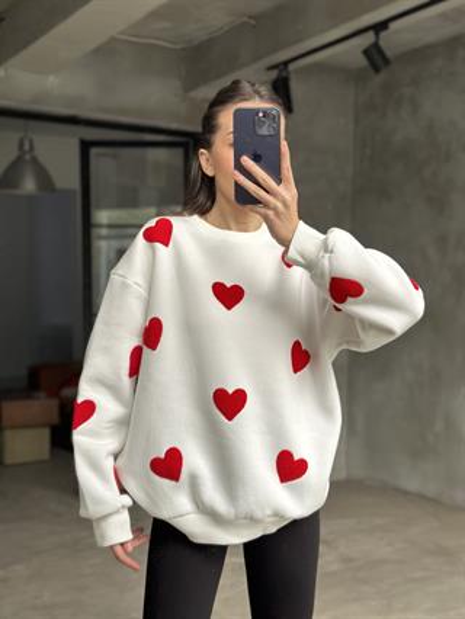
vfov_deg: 39.6
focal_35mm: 48
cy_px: 310
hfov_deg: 30.3
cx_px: 232
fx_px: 859
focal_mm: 6.86
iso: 160
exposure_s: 1/60
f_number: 1.78
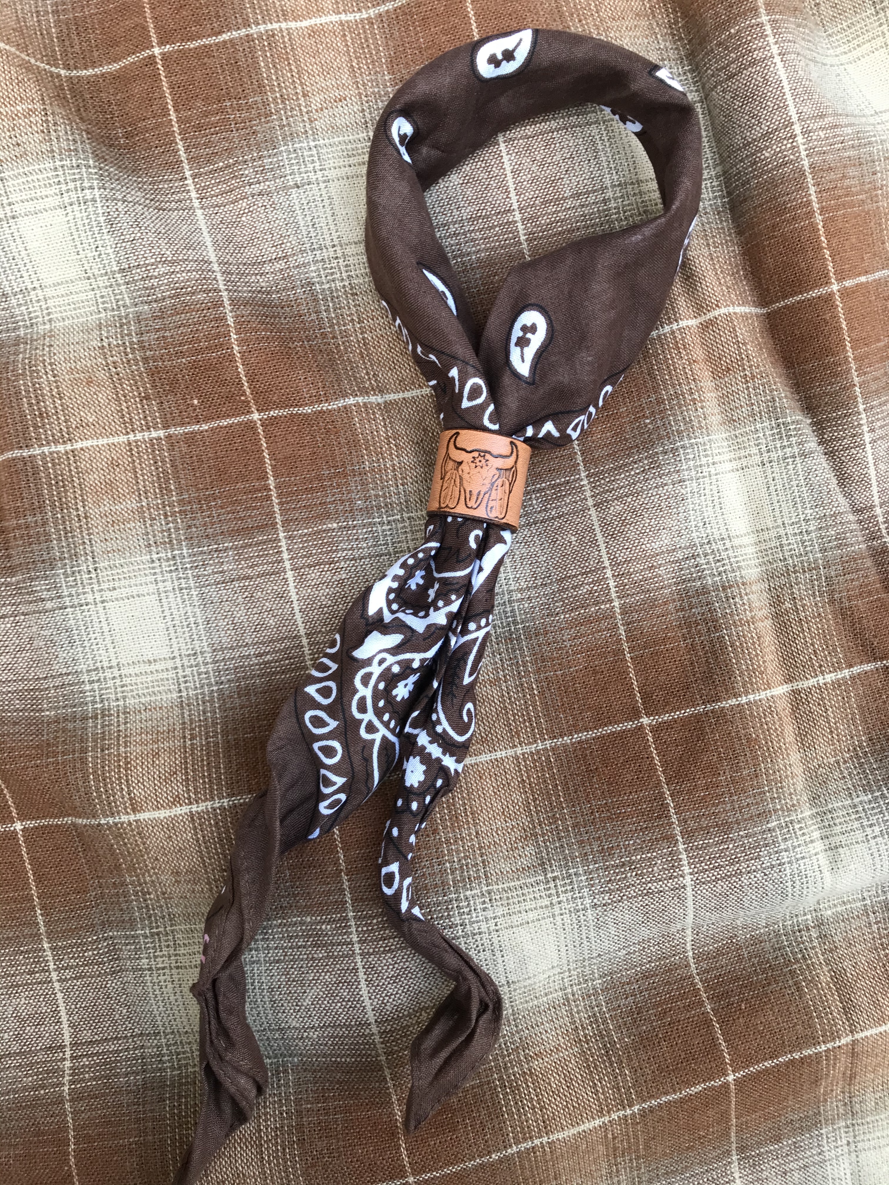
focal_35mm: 28
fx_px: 959
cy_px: 592
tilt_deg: -85.8
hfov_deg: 49.7
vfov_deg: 63.4
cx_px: 444
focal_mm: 3.99
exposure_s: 1/100
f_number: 1.8
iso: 25
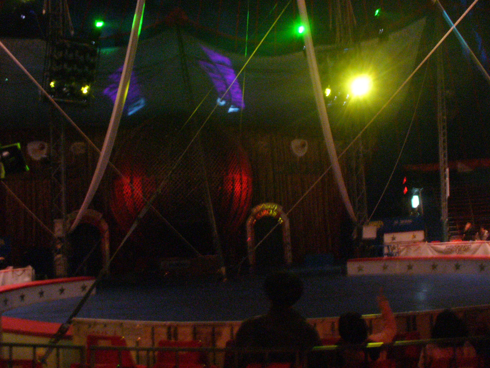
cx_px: 245
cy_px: 184
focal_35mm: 37
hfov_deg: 50.1
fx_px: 524
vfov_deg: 38.7
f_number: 2.8
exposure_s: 1/8
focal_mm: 6.1
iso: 400
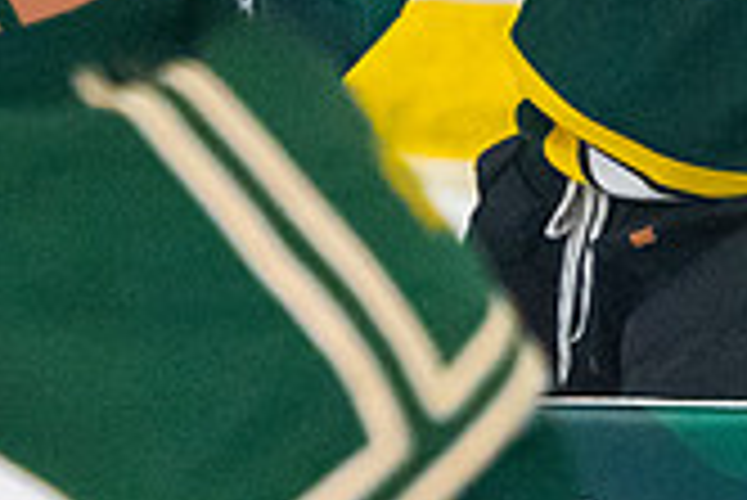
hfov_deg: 1.6
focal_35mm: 1282
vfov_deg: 1.1
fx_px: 26624
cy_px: -419
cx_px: 829
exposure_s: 1/640
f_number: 3.2
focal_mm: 145
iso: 2500
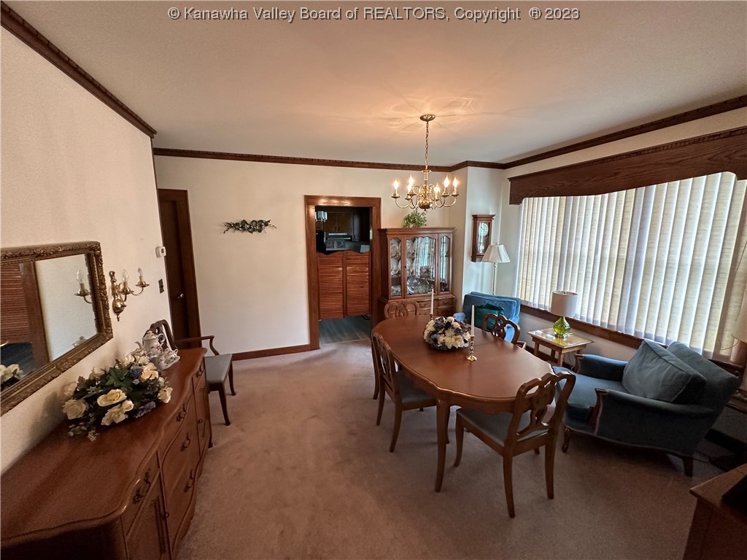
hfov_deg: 102.1
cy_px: 280
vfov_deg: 85.7
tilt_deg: -10.3
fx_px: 302
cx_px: 374
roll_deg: +0.8
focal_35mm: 14
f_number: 2.2
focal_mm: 2.22
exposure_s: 1/60
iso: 320
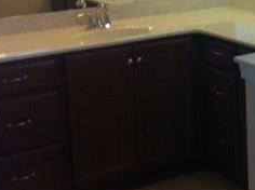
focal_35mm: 95
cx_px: 313
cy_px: -2
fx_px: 698
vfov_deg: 15.2
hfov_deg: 19.4
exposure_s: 1/17
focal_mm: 3.85
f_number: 2.8
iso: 125
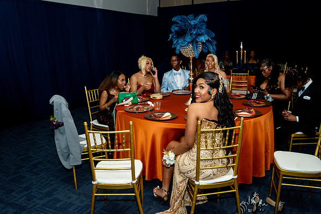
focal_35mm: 30
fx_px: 268
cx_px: 160
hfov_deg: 61.9
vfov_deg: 43.6
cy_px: 107
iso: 500
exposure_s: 1/125
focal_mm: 30
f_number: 3.5
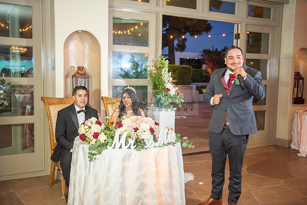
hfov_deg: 50.7
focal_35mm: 38
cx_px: 154
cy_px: 102
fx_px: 324
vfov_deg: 35.1
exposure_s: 1/125
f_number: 2.8
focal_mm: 38
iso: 1250
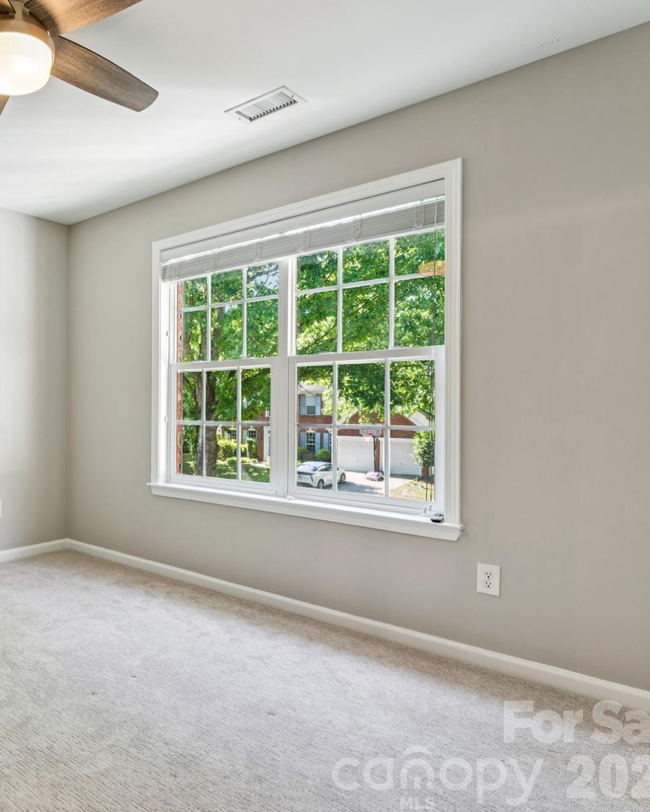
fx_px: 581
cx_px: 75
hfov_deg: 52.1
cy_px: 405
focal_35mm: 24
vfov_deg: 69.9
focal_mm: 16.8
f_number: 13
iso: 100
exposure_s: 1
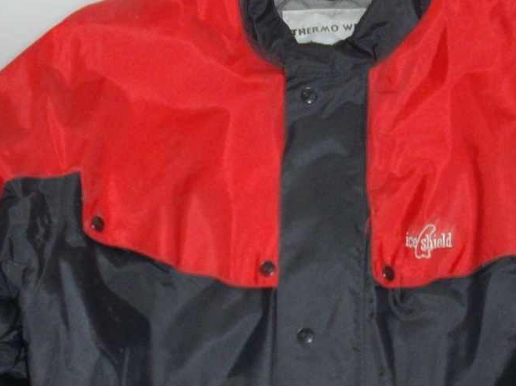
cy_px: 309
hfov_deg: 21.8
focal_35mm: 90
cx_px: 285
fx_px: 1341
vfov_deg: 16.3
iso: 160
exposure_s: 1/50
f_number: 2.8
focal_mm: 6.2
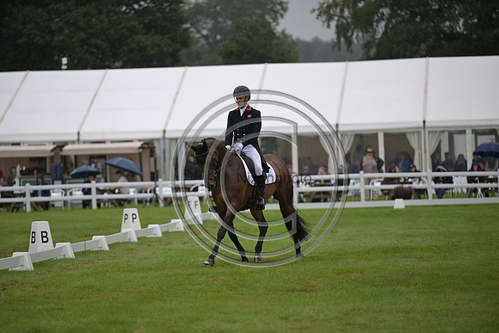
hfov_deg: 10.3
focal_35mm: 200
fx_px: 2773
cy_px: 166
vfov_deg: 6.9
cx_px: 250
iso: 220
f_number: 3.2
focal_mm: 200
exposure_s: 1/1250
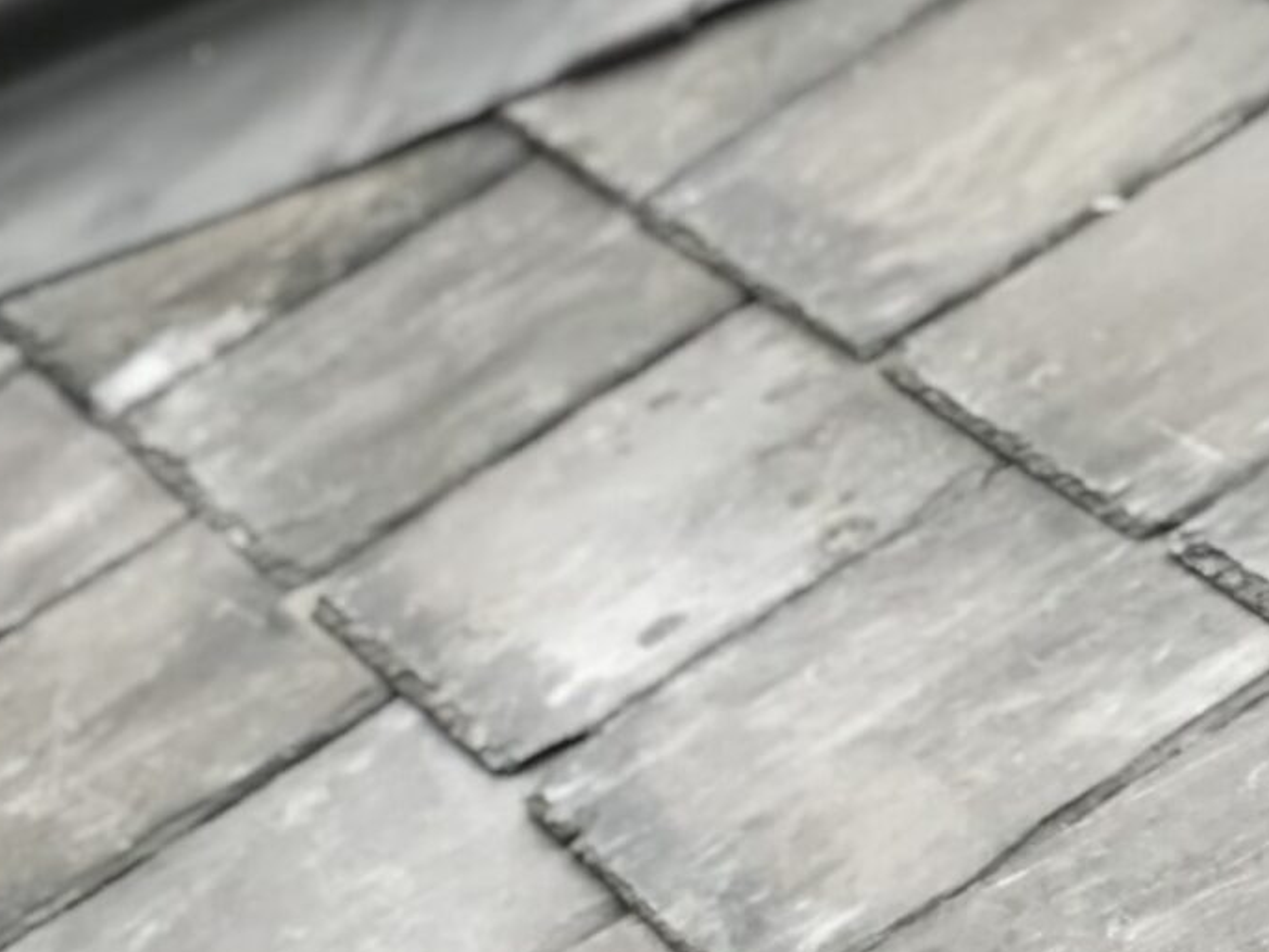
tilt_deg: -20.1
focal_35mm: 213
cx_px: -382
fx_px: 7810
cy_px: 1571
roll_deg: +0.8
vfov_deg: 6.8
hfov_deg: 9.1
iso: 20
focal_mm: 6.6
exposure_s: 1/263
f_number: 2.8
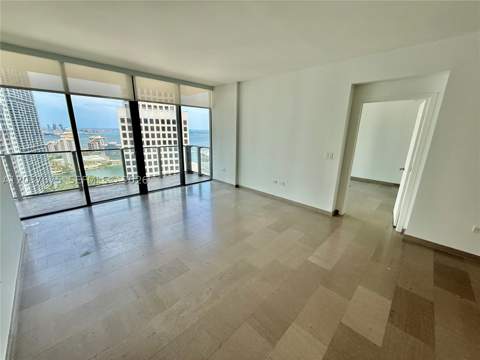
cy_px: 180
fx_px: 194
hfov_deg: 102.1
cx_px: 240
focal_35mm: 14
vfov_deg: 85.7
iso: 64
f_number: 2.2
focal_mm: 2.22
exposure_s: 1/297
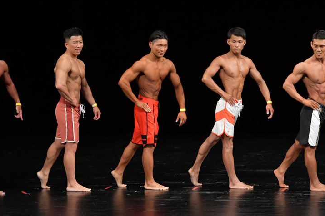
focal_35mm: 260
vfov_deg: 5.3
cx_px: 172
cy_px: 108
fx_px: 2346
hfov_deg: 7.9
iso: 3200
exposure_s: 1/400
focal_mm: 160
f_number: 5.6
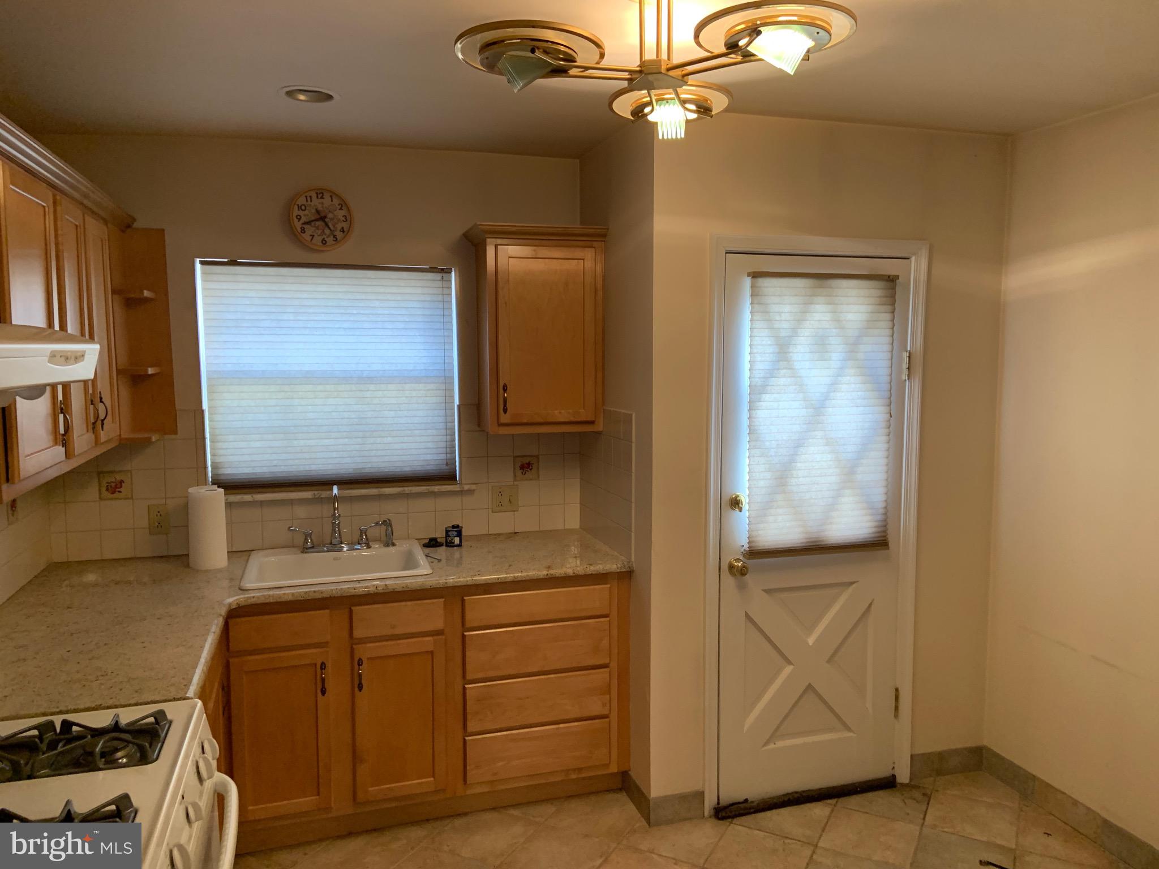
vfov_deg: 53.1
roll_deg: +0.6
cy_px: 434
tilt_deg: -3.4
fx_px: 871
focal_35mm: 26
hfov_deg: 67.3
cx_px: 580
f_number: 1.8
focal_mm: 4.25
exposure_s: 1/60
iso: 160
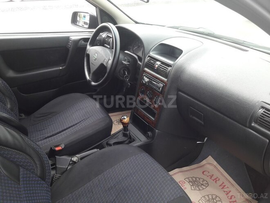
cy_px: 102
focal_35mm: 28
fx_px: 218
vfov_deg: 49.7
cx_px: 135
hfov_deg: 63.4
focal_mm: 3.7
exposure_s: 1/112
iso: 40
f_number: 1.9
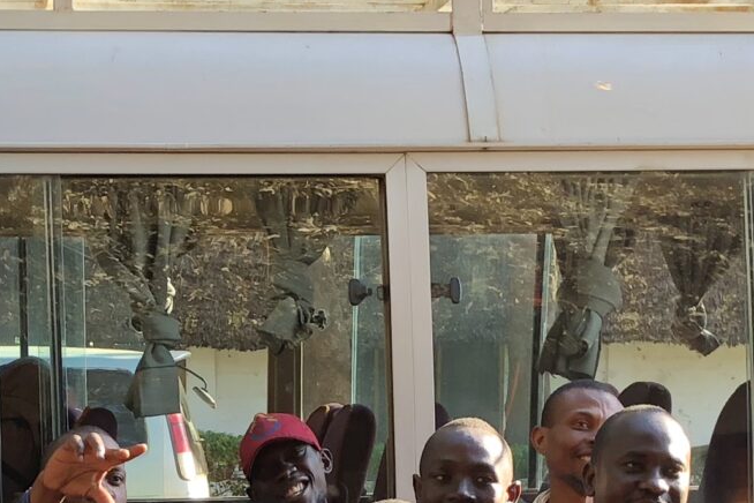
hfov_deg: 17.9
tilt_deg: -9.9
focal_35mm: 114
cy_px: 708
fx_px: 2387
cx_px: 293
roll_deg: +0.8
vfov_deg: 11.6
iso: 64
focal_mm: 3.99
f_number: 1.8
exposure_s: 1/120
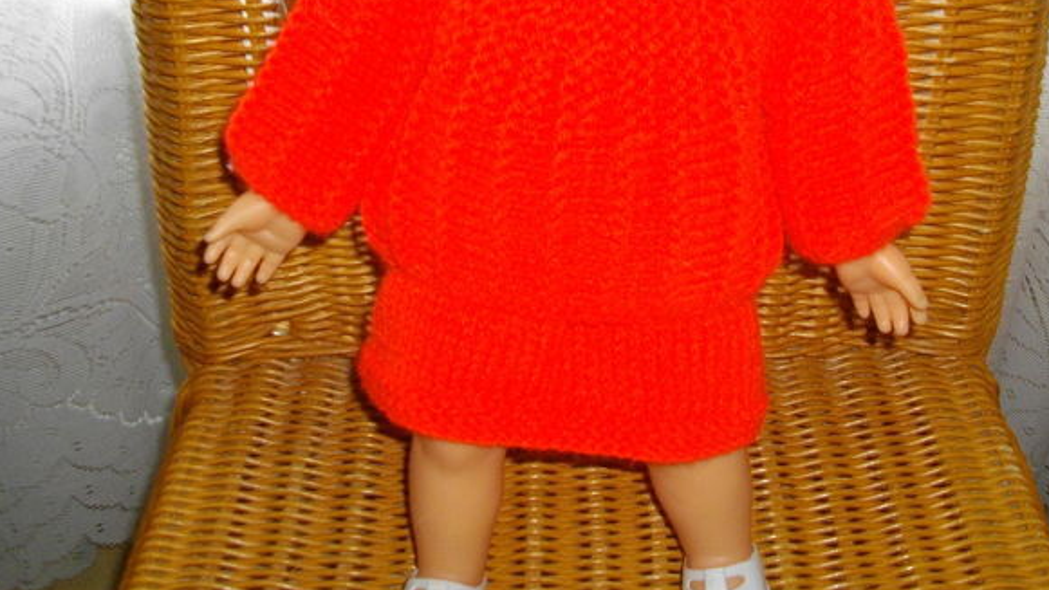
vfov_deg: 19.9
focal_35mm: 60
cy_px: 146
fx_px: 1669
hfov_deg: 34.9
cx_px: 542
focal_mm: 5.7
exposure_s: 1/50
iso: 200
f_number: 2.9
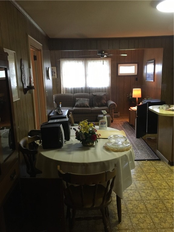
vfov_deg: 61.7
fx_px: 194
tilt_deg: -11.4
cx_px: 87
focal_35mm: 29
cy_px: 116
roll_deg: +1.0
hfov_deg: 48.2
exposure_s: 1/30
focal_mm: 4.15
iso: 200
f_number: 2.2
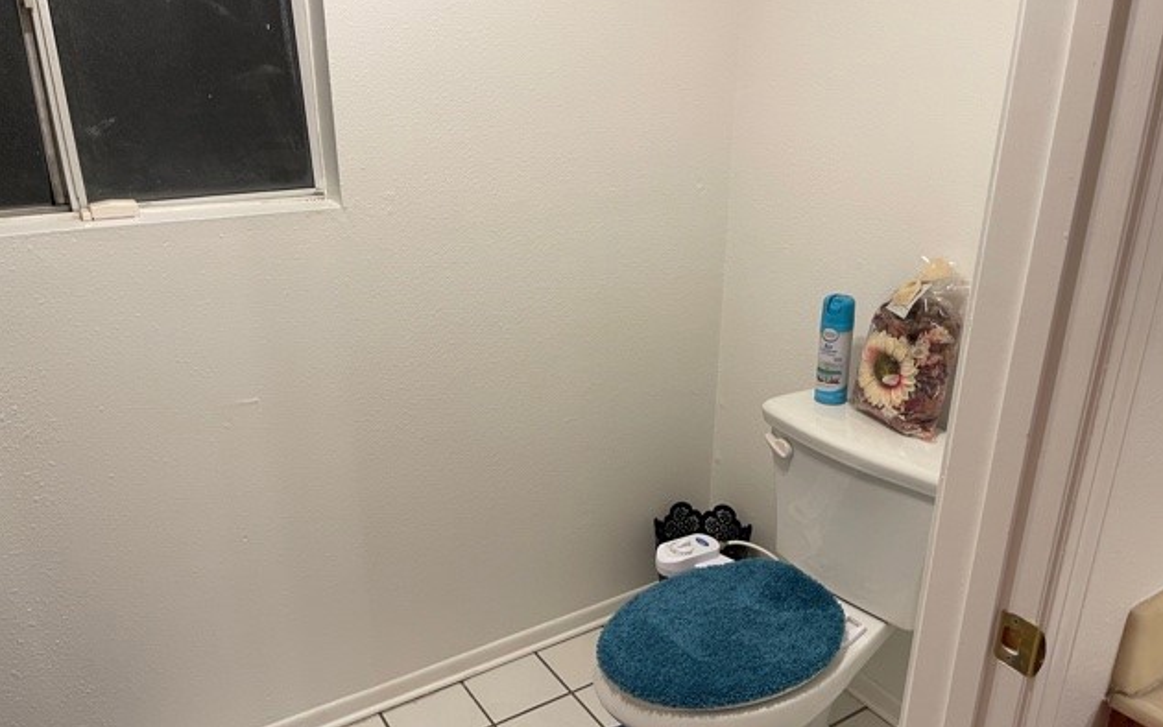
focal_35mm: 28
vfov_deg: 44.5
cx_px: 589
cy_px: 404
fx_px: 888
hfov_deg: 66.5
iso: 100
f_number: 1.6
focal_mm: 5.1
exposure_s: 1/60
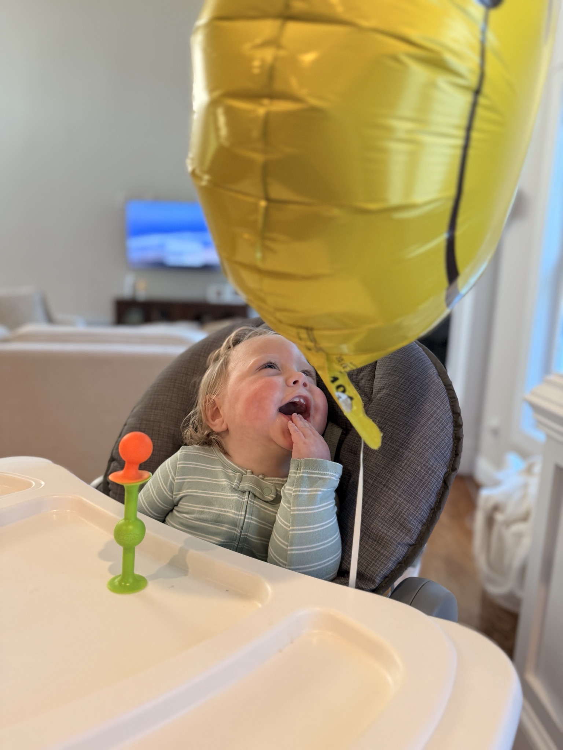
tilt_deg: -11.4
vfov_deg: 71.6
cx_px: 282
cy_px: 375
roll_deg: -2.3
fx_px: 520
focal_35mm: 24
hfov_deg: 56.8
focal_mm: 6.76
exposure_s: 1/60
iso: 200
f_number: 1.78
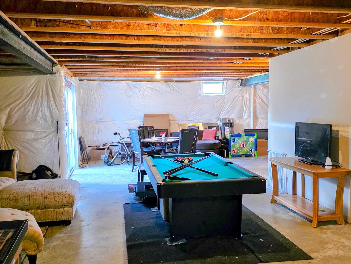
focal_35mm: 34
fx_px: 345
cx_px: 179
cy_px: 128
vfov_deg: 41.8
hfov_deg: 53.9
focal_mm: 6.3
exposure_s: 1/120
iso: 1250
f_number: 1.7
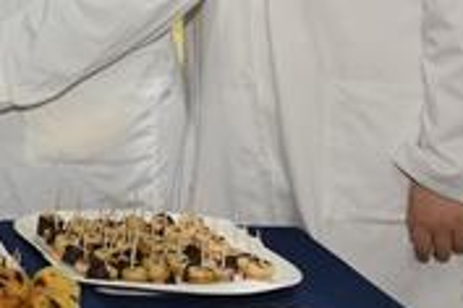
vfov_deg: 8.7
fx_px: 1980
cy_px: -125
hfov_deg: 12.4
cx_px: -315
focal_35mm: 154
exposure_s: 1/125
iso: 400
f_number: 6.3
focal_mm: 38
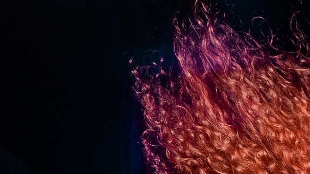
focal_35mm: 79
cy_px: 243
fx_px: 649
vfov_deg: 14.5
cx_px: 166
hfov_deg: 26.8
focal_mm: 17
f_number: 5
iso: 500
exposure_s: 1/15
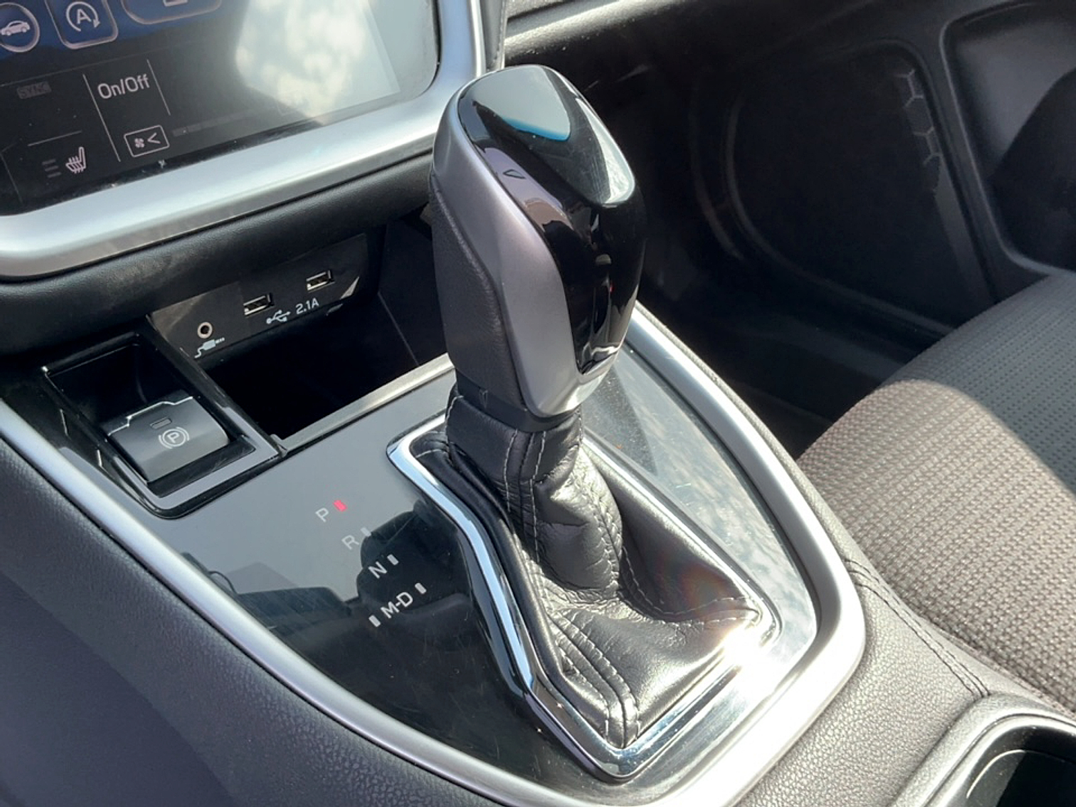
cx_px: 538
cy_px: 404
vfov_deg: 46.8
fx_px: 933
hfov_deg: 60.0
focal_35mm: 30
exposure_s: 1/120
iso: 20
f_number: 1.8
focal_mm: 3
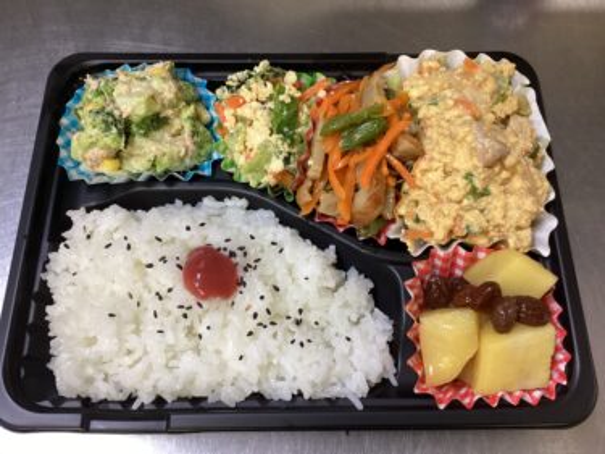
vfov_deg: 45.4
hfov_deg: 58.4
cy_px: 227
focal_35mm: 31
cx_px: 302
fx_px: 542
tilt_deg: -69.3
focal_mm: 3.3
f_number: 2.4
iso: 160
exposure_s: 1/50
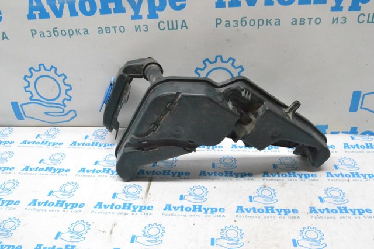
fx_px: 343
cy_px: 124
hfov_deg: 57.2
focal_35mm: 33
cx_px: 187
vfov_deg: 39.9
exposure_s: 1/100
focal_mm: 22
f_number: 13
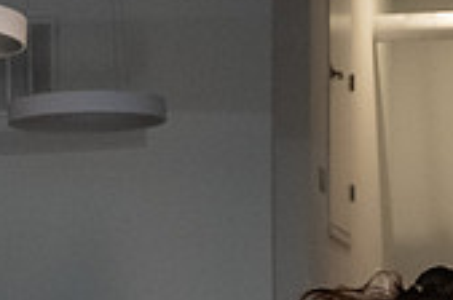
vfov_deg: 7.5
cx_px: 477
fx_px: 2261
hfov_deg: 11.3
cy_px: 410
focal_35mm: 180
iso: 6400
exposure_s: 1/400
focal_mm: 39
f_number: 4
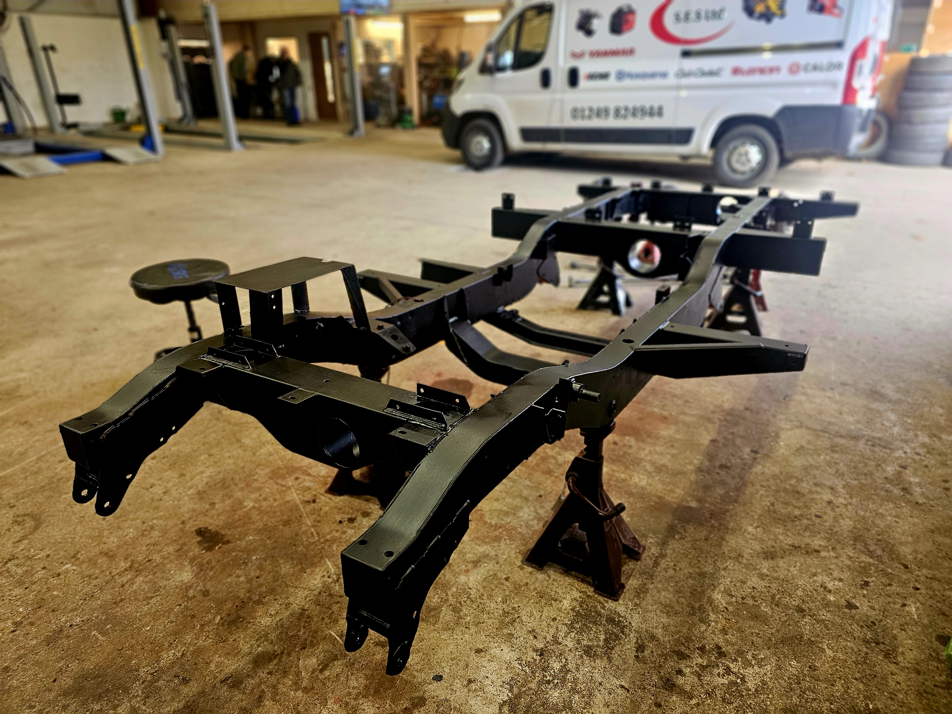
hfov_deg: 73.9
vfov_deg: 58.9
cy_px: 357
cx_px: 476
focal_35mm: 23
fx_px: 633
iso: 500
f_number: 1.7
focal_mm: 6.3
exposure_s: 1/101
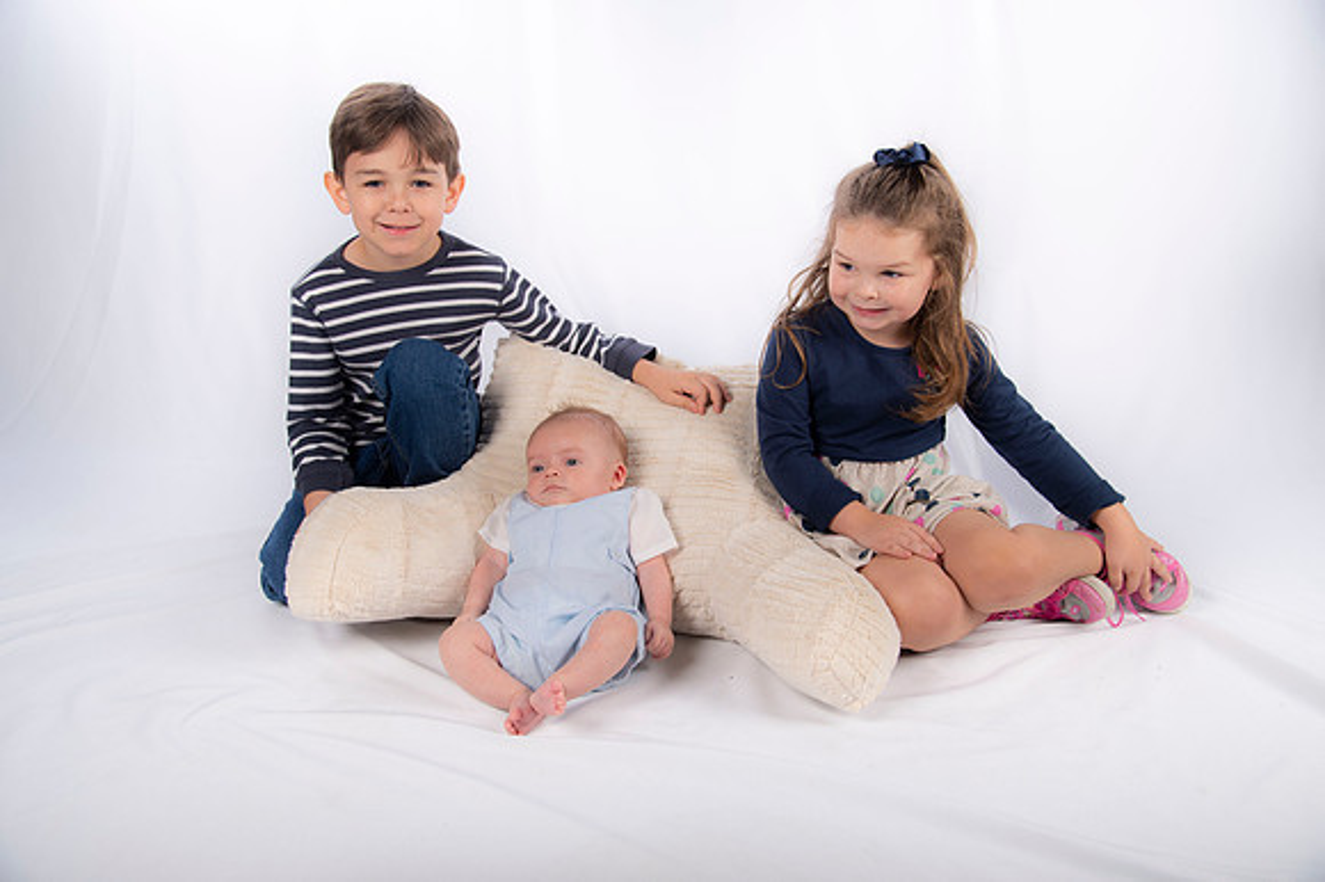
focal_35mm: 35
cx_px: 662
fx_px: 1287
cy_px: 441
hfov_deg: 54.5
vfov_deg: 37.8
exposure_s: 1/200
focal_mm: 35
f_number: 5.6
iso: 100
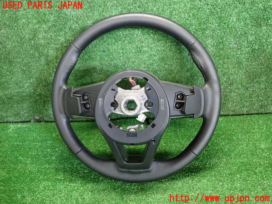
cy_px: 102
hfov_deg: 60.0
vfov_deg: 46.8
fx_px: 236
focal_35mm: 30
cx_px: 136
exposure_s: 1/30
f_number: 2.3
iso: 800
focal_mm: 5.4
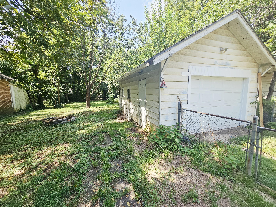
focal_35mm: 13
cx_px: 138
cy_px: 104
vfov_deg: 89.9
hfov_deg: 106.2
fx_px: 104
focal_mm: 2.2
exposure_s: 1/382
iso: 50
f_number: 2.2
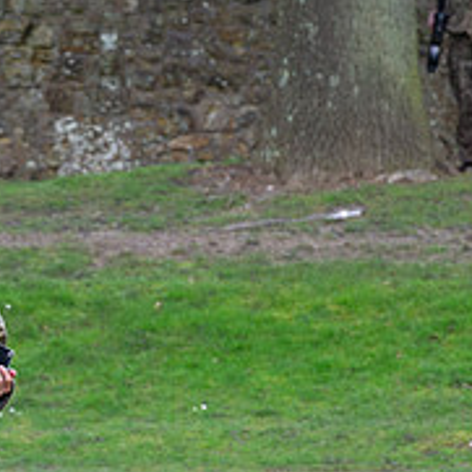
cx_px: 22
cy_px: 423
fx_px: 10768
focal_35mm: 698
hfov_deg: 2.5
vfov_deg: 2.5
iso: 720
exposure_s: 1/250
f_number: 6.3
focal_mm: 200
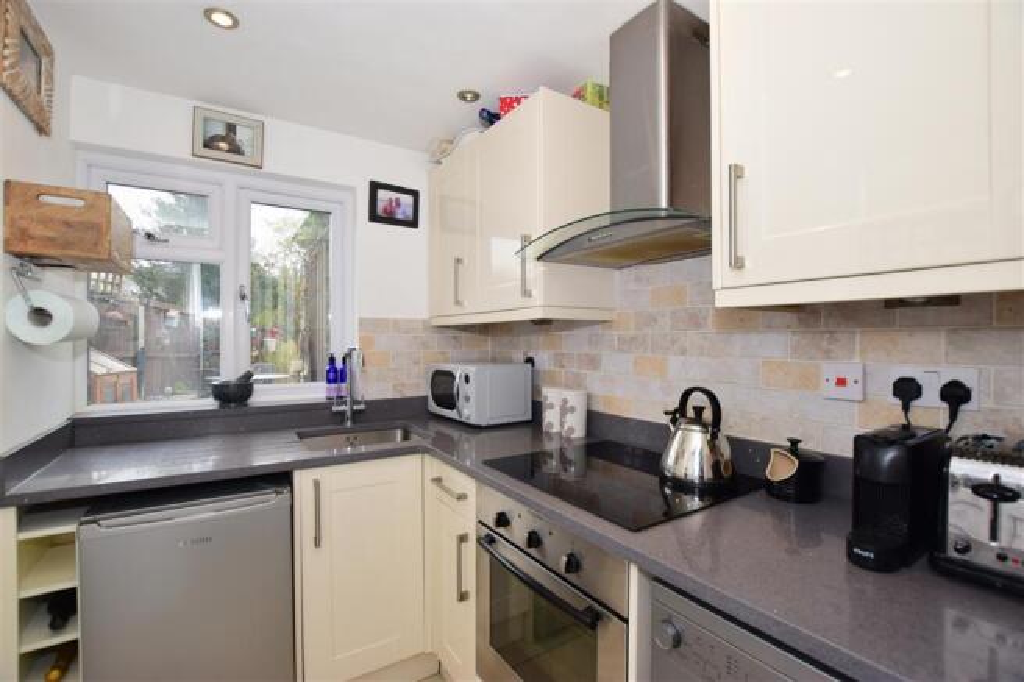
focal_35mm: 15
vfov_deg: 77.3
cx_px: 512
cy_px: 341
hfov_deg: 100.4
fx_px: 427
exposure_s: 1/200
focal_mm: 10
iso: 400
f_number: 7.1
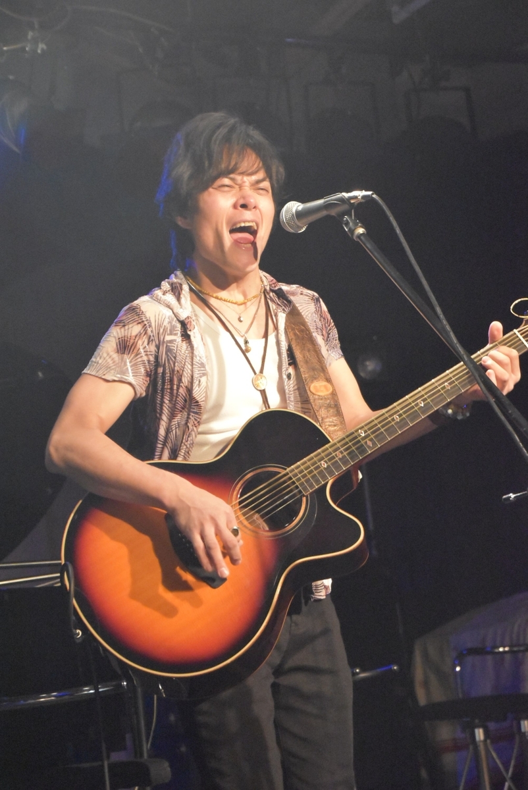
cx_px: 264
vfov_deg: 19.4
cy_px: 395
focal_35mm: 105
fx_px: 2306
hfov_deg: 13.1
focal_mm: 70
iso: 10000
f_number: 5.3
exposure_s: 1/60
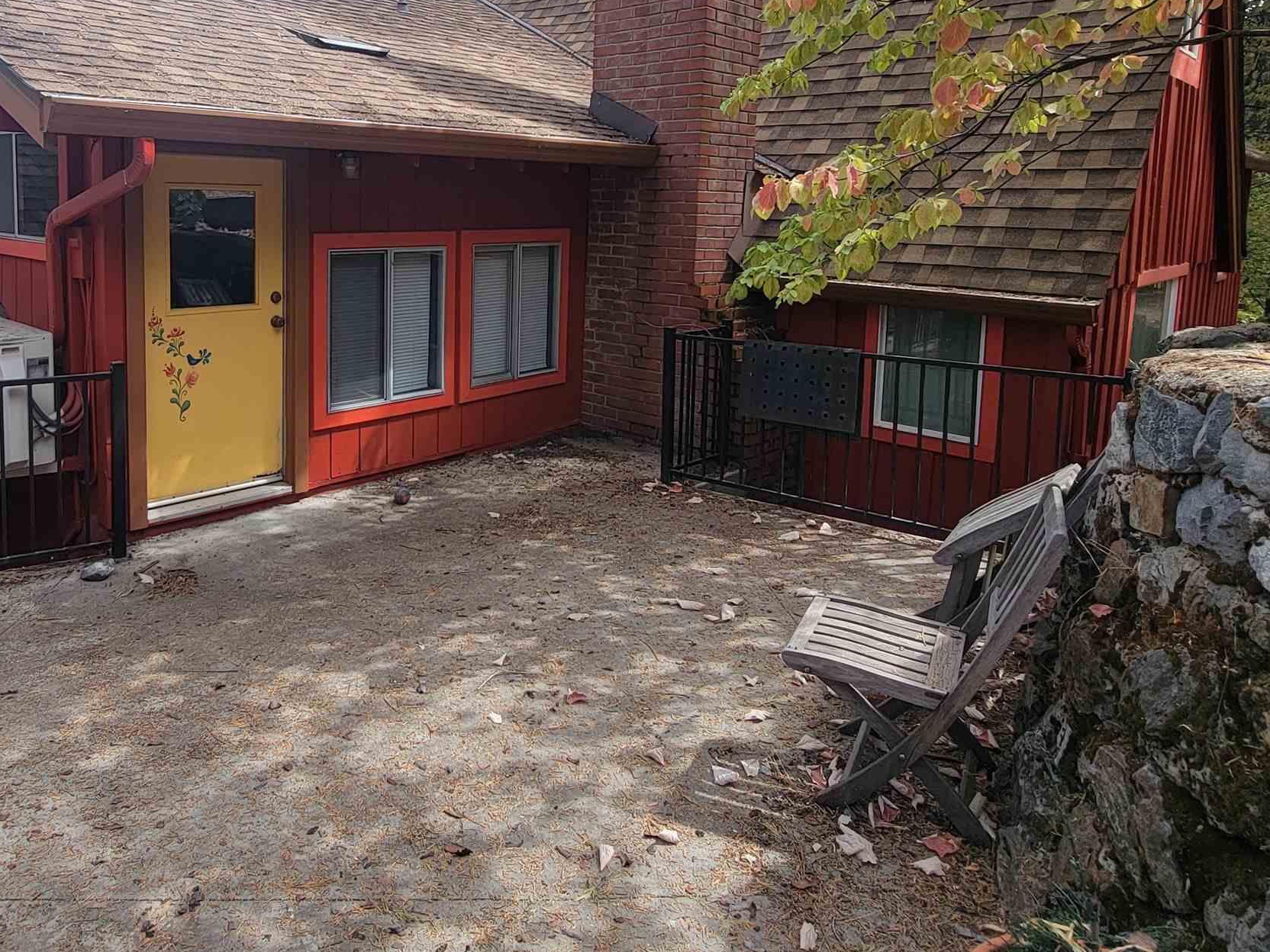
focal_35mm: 24
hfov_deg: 70.0
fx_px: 881
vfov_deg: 55.5
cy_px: 309
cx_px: 451
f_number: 2.2
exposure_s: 1/686
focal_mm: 2.2
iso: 50
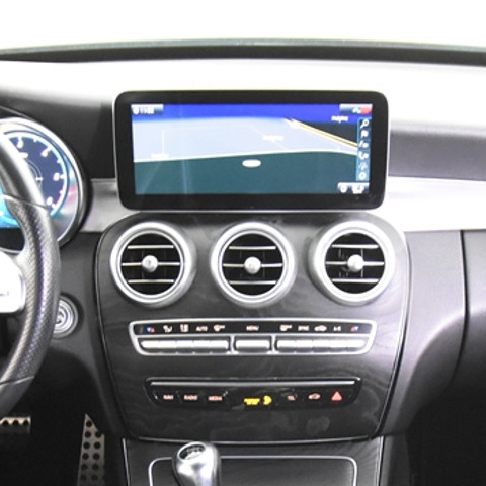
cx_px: 264
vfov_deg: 26.4
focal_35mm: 63
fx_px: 1005
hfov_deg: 27.2
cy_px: 421
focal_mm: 17
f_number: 2.8
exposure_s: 1/25
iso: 5600
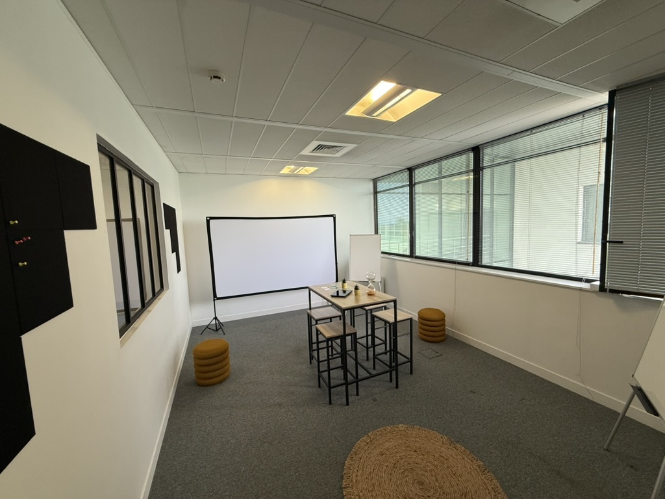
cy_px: 250
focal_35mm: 14
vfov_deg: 85.7
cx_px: 332
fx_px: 269
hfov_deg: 102.1
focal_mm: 2.22
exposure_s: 1/100
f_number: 2.2
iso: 160
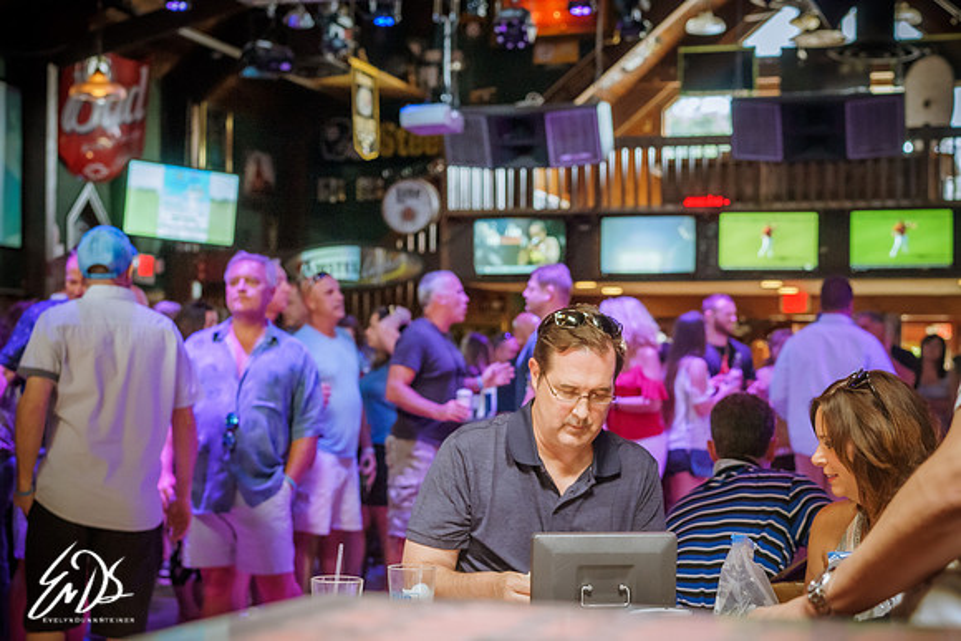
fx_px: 1750
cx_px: 510
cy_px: 380
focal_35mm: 66
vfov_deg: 20.7
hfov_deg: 30.7
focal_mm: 55
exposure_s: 1/60
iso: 2000
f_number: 4
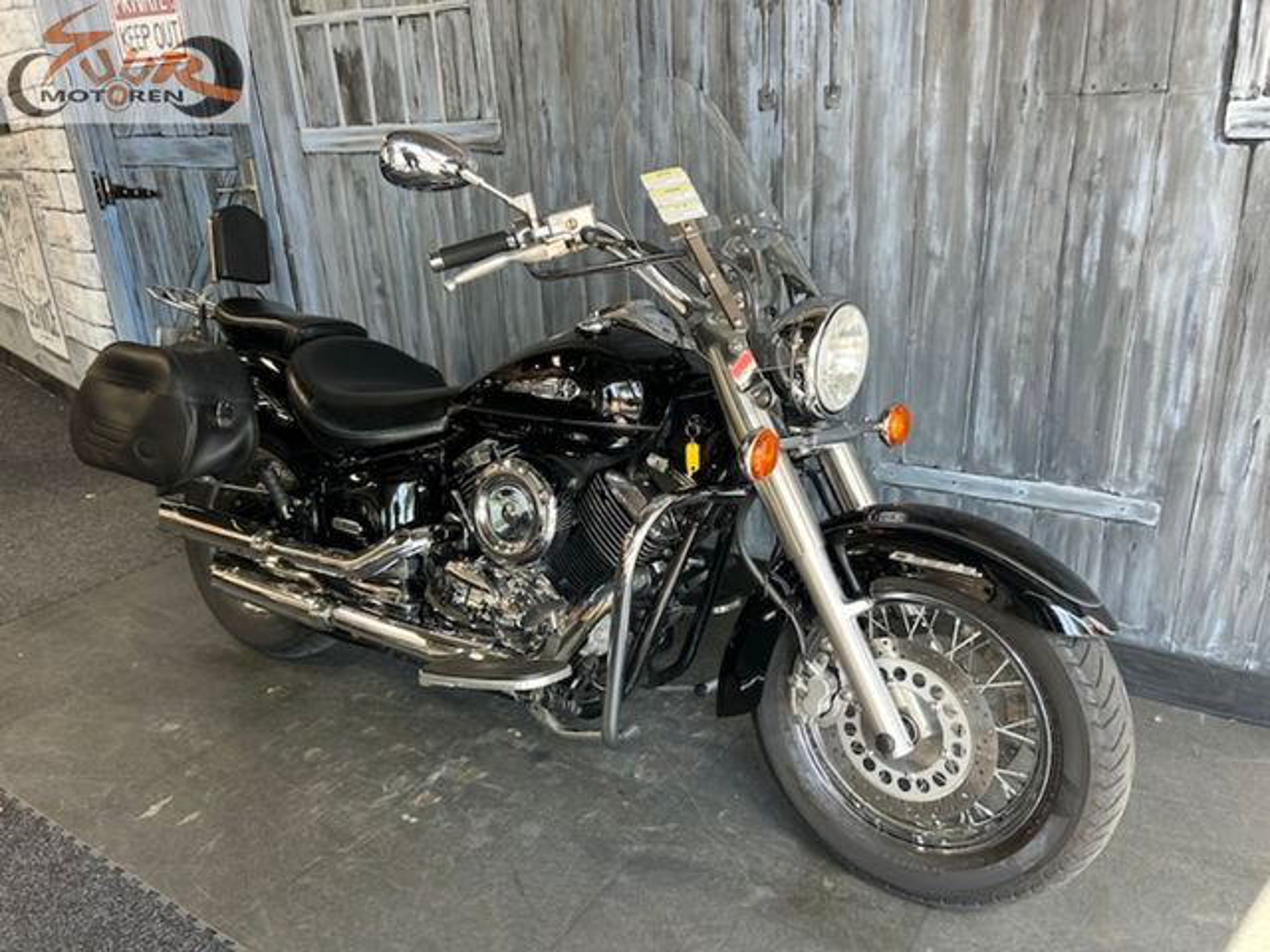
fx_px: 954
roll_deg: +2.5
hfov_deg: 67.3
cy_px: 476
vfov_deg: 53.1
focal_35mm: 26
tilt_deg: -20.9
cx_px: 635
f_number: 1.5
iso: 50
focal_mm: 5.7
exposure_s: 1/121
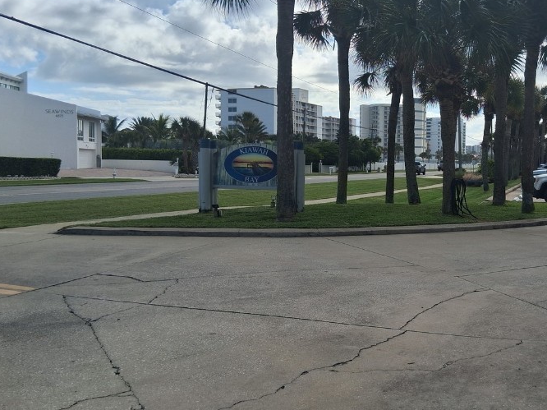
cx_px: 376
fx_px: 632
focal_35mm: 40
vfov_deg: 35.9
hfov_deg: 45.9
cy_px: 200
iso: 25
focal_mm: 3.98
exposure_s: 1/1597
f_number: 1.8
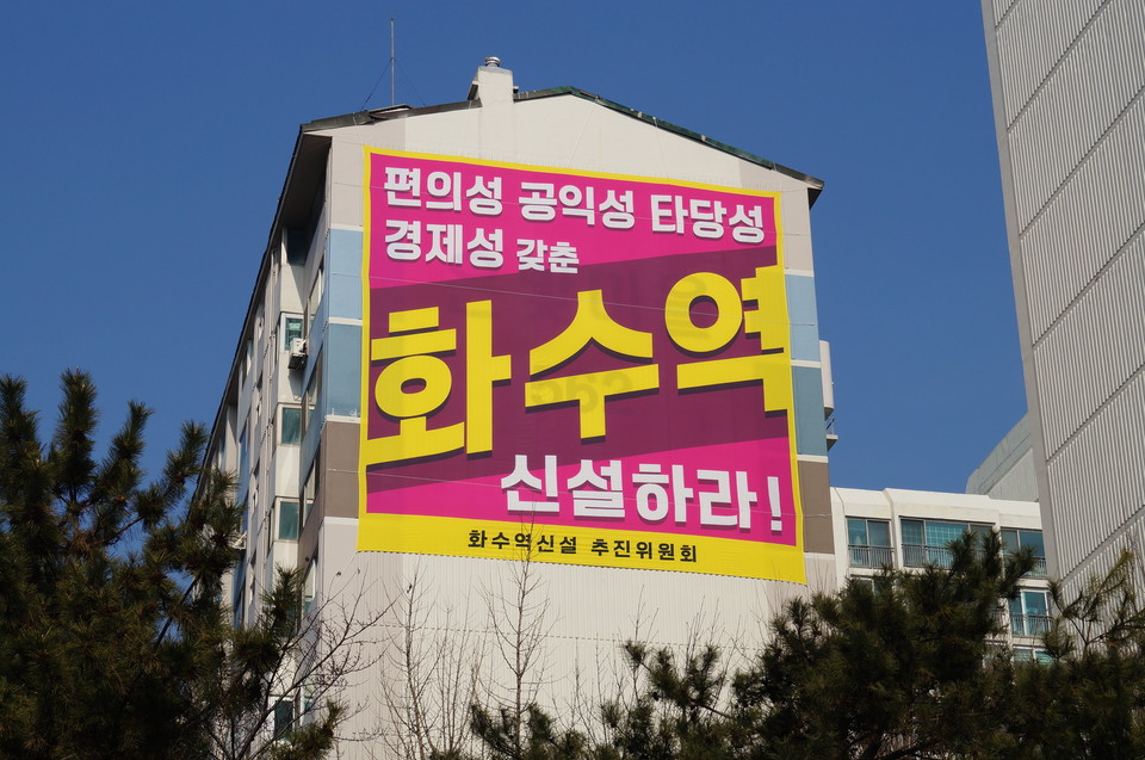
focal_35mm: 82
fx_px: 2620
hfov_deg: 24.7
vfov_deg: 16.5
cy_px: 380
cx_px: 572
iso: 100
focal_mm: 55
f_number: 13
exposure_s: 1/250
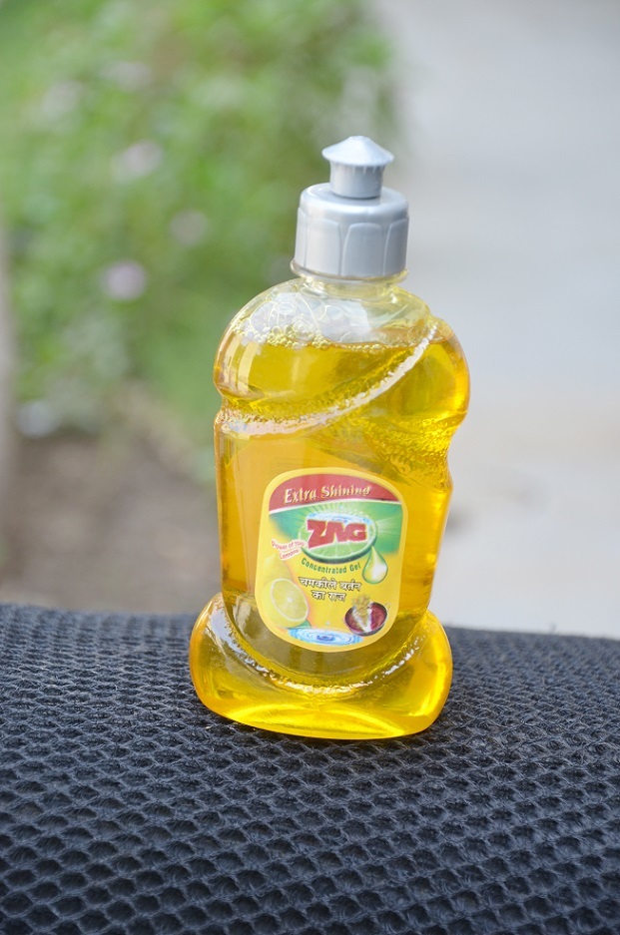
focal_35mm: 120
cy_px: 468
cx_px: 310
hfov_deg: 11.4
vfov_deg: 17.1
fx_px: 3112
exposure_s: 1/125
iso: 320
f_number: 5.3
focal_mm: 80
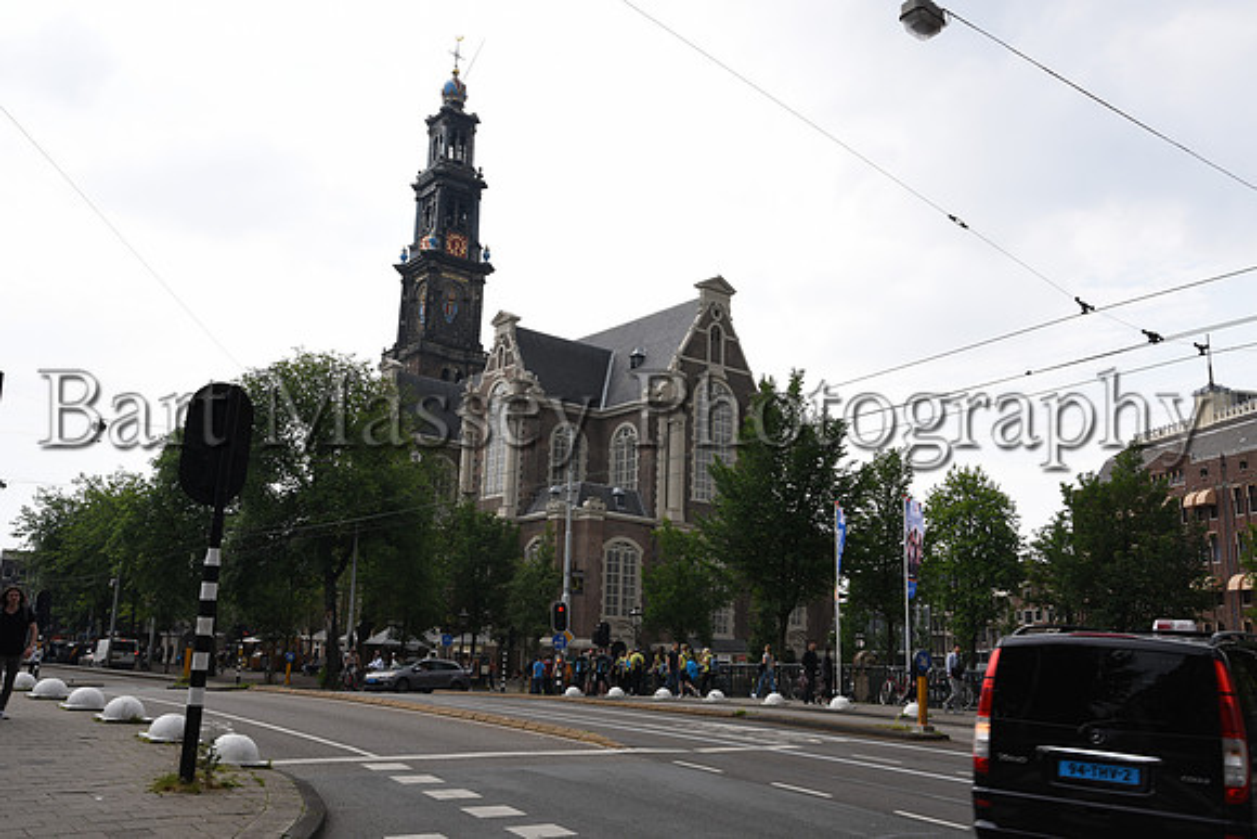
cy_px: 420
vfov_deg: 41.1
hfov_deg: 58.7
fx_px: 1118
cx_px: 628
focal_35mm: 32
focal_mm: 32
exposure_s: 1/60
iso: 125
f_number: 11
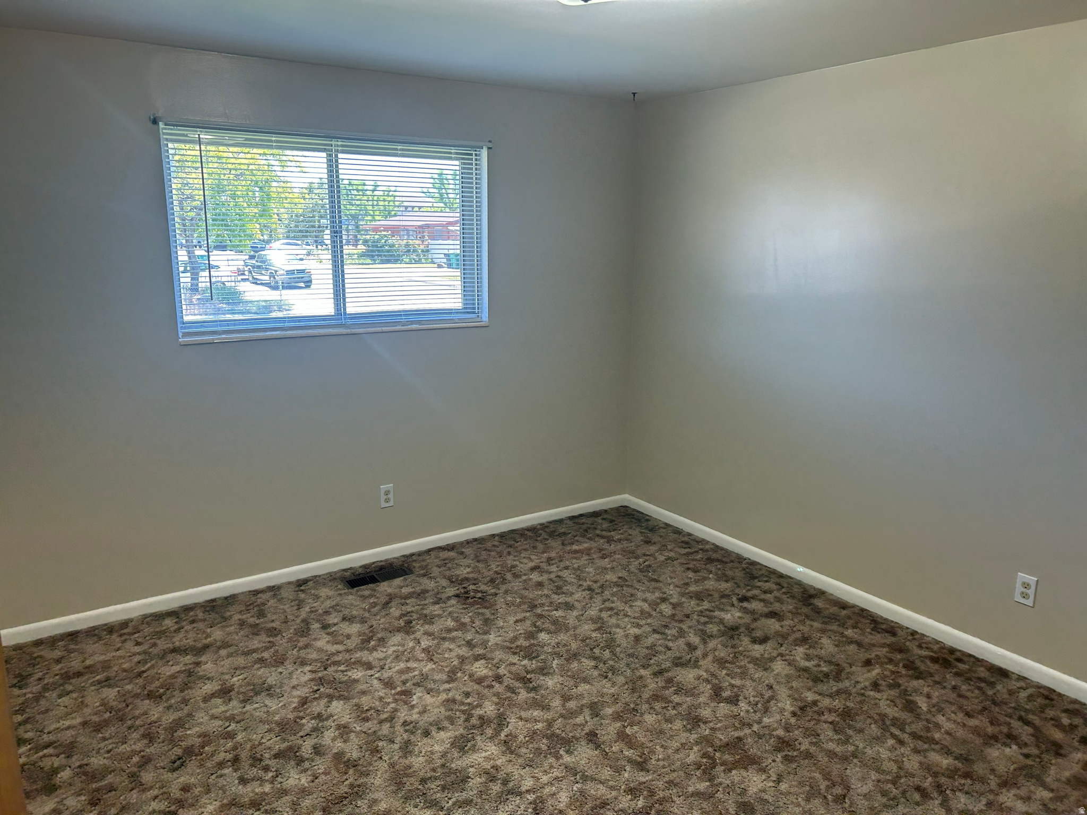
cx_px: 544
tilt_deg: -11.0
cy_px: 408
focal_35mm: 26
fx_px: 816
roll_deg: -0.3
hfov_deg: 67.3
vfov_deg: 53.1
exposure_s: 1/120
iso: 80
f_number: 1.5
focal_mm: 5.7
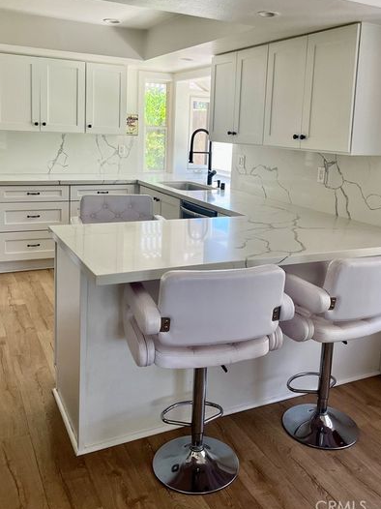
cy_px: 193
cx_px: 211
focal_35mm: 33
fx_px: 485
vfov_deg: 54.8
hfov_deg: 42.9
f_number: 1.6
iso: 80
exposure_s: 1/122
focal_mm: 5.1
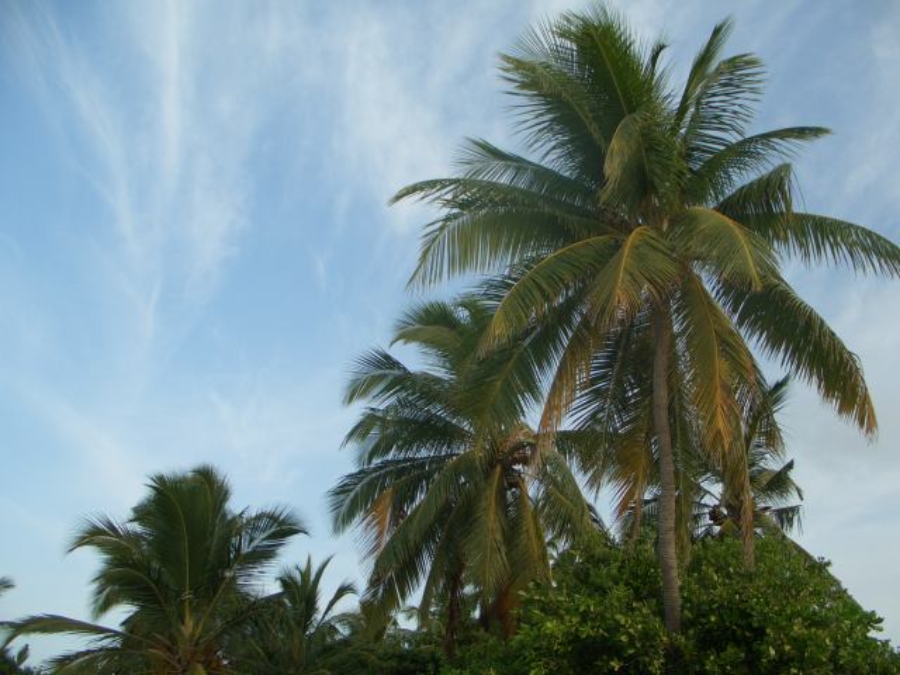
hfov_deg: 55.4
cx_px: 450
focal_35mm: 33
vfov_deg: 42.9
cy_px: 338
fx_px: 858
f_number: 3.5
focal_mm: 7.1
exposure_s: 1/250
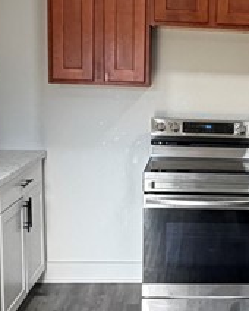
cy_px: 175
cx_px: 259
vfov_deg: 28.7
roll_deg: -2.1
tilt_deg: -10.1
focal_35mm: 66
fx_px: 607
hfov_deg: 22.2
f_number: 2.2
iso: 200
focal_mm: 2.22
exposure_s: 1/120
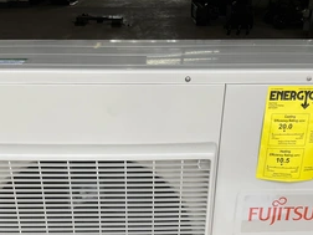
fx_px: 416
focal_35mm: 46
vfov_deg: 30.9
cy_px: 180
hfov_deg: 41.2
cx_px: 147
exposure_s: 1/256
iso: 25
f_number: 1.8
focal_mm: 3
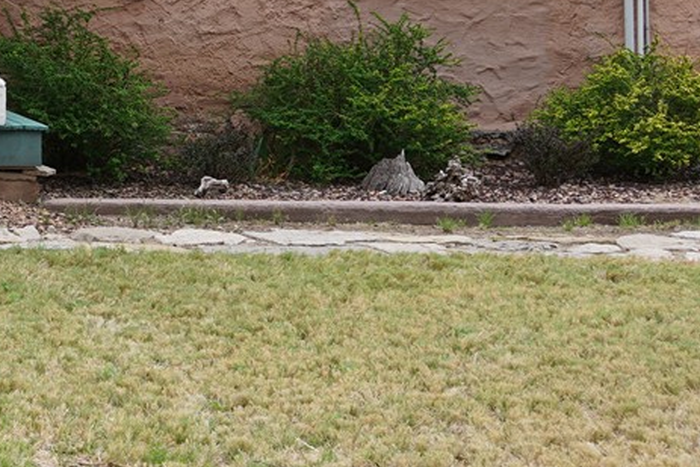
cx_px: -470
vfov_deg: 11.1
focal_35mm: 121
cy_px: -145
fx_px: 2353
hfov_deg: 15.1
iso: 100
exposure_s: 1/30
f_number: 6.3
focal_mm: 28
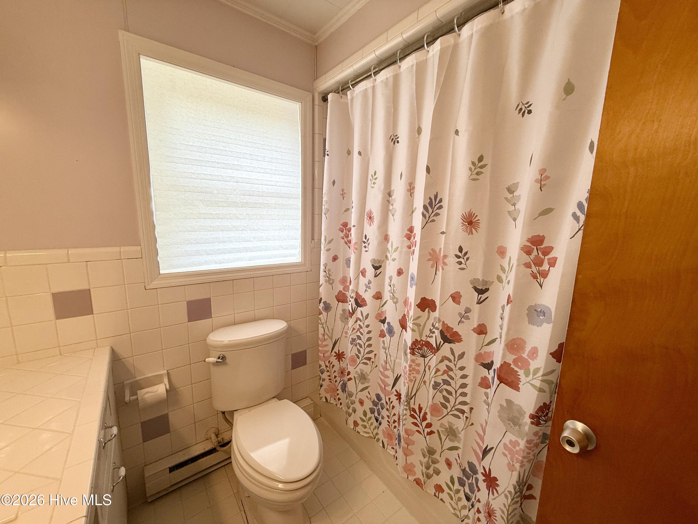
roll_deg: -0.9
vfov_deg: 85.7
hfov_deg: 102.1
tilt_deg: -9.0
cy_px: 262
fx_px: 282
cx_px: 349
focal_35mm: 14
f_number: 2.2
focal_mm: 2.22
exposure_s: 1/120
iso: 64
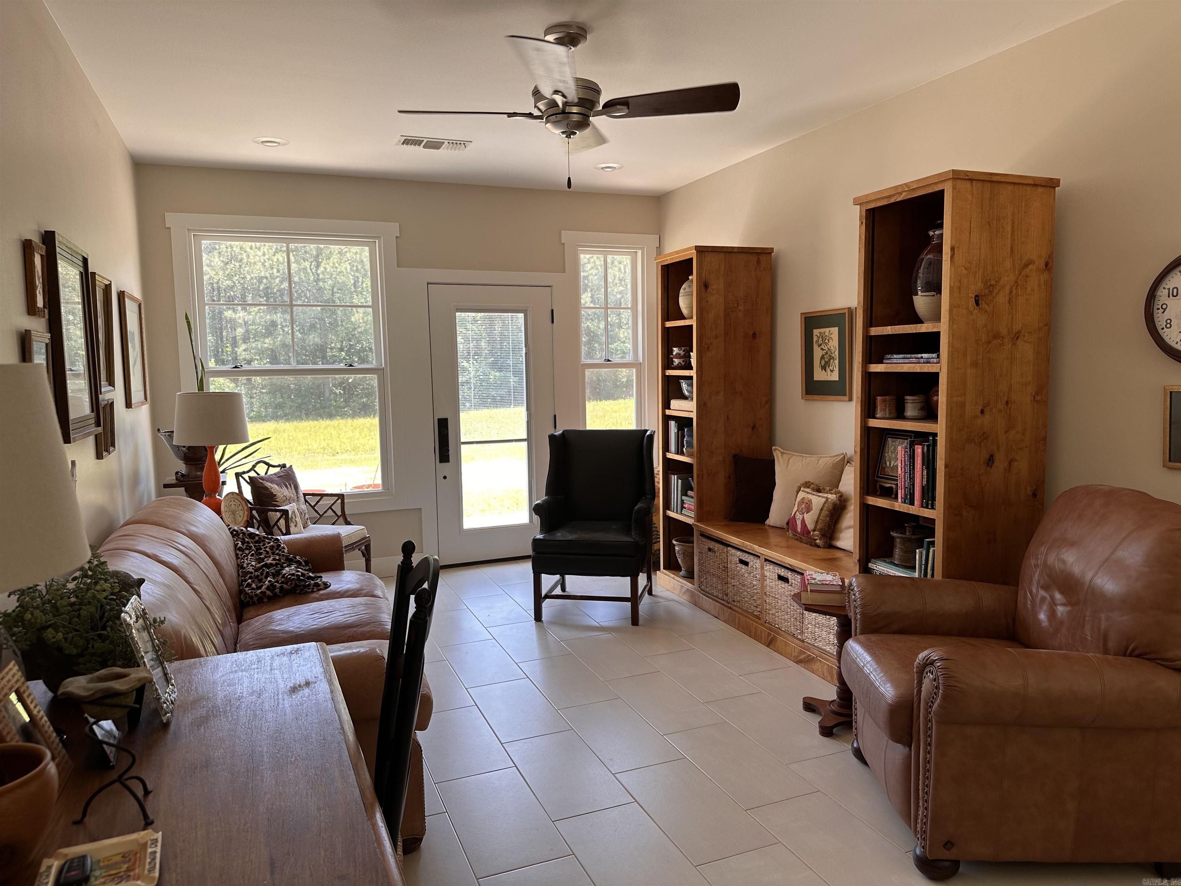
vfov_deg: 56.8
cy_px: 443
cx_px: 590
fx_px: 819
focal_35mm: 24
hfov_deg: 71.6
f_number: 1.78
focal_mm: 6.86
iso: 64
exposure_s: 1/121
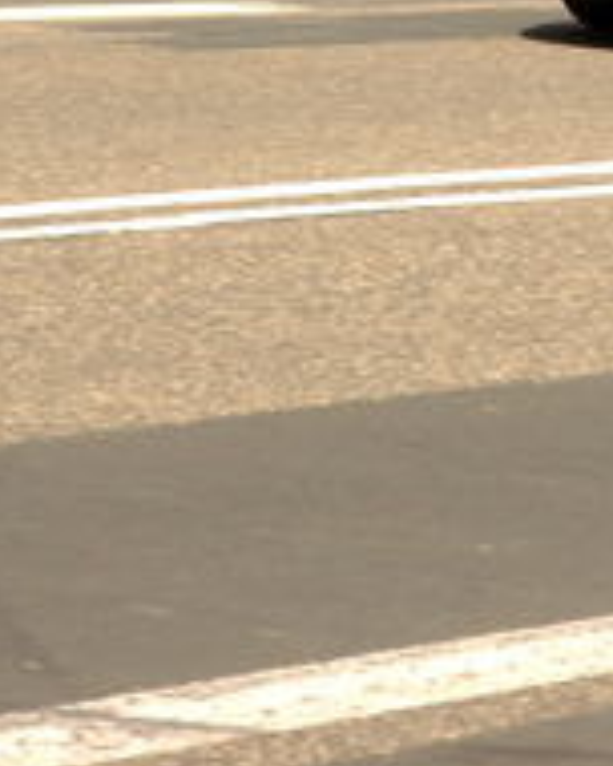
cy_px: -161
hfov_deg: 4.3
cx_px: 718
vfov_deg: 5.3
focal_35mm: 361
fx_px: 8183
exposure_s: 1/400
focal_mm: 65
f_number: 7.1
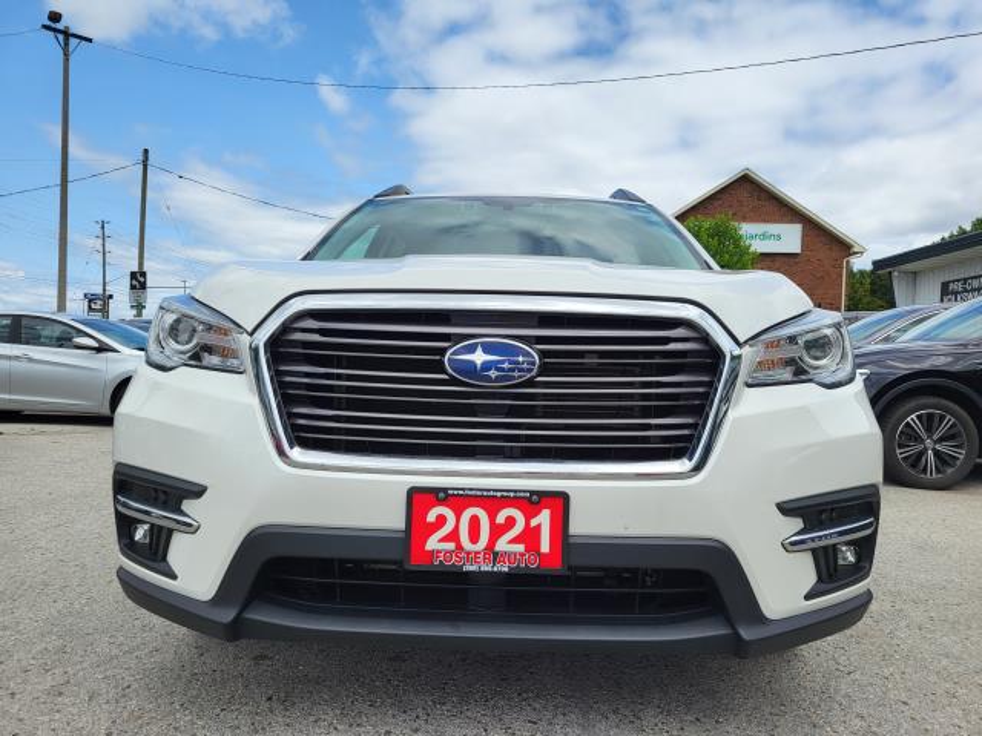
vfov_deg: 53.1
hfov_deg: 67.3
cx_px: 491
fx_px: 738
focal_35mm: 26
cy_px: 368
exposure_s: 1/2517
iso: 40
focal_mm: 5.4
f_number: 1.8
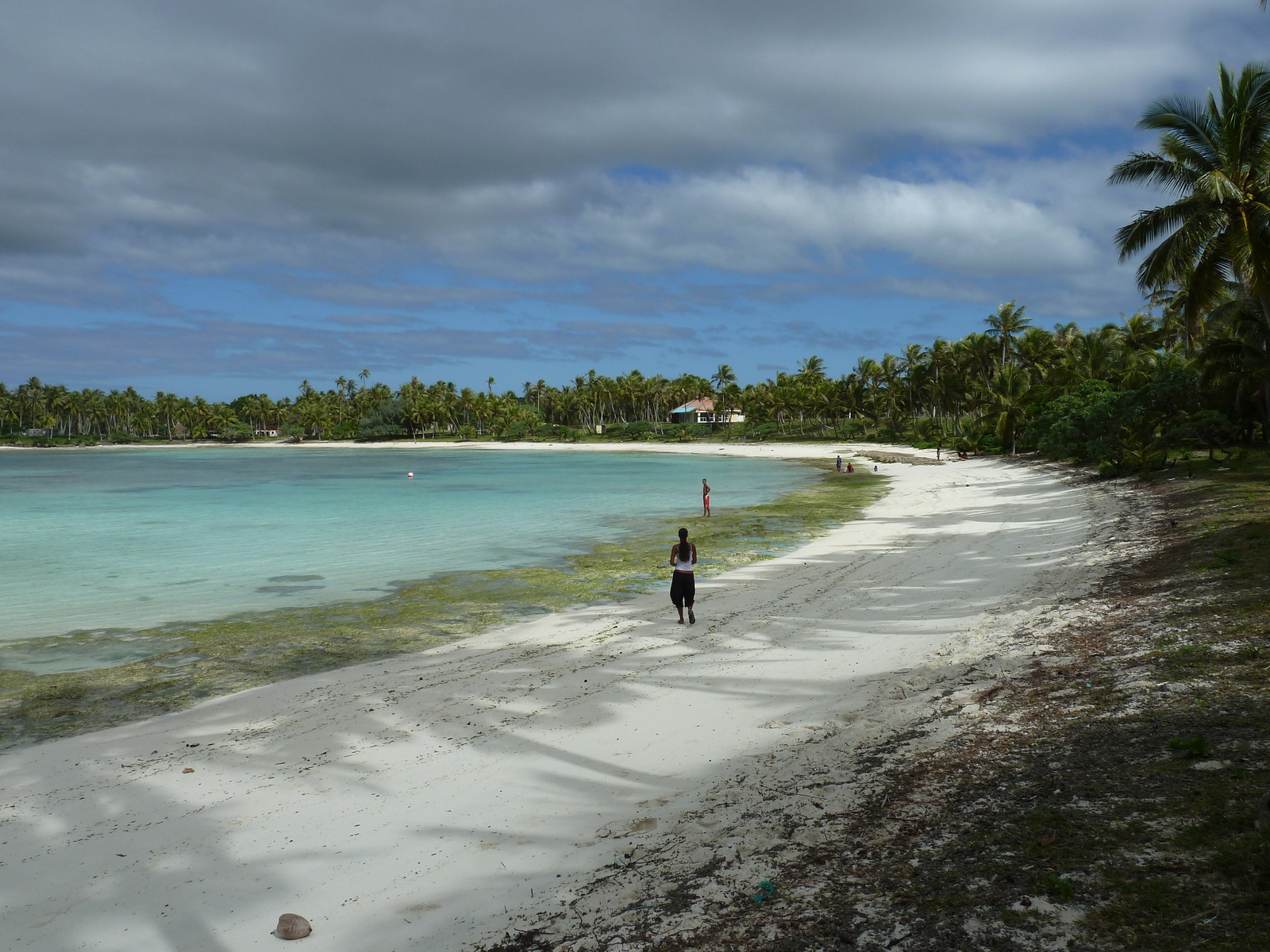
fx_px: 1064
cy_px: 476
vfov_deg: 48.2
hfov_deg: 61.7
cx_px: 635
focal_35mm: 29
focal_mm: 4.7
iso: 80
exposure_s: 1/800
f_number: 5.6
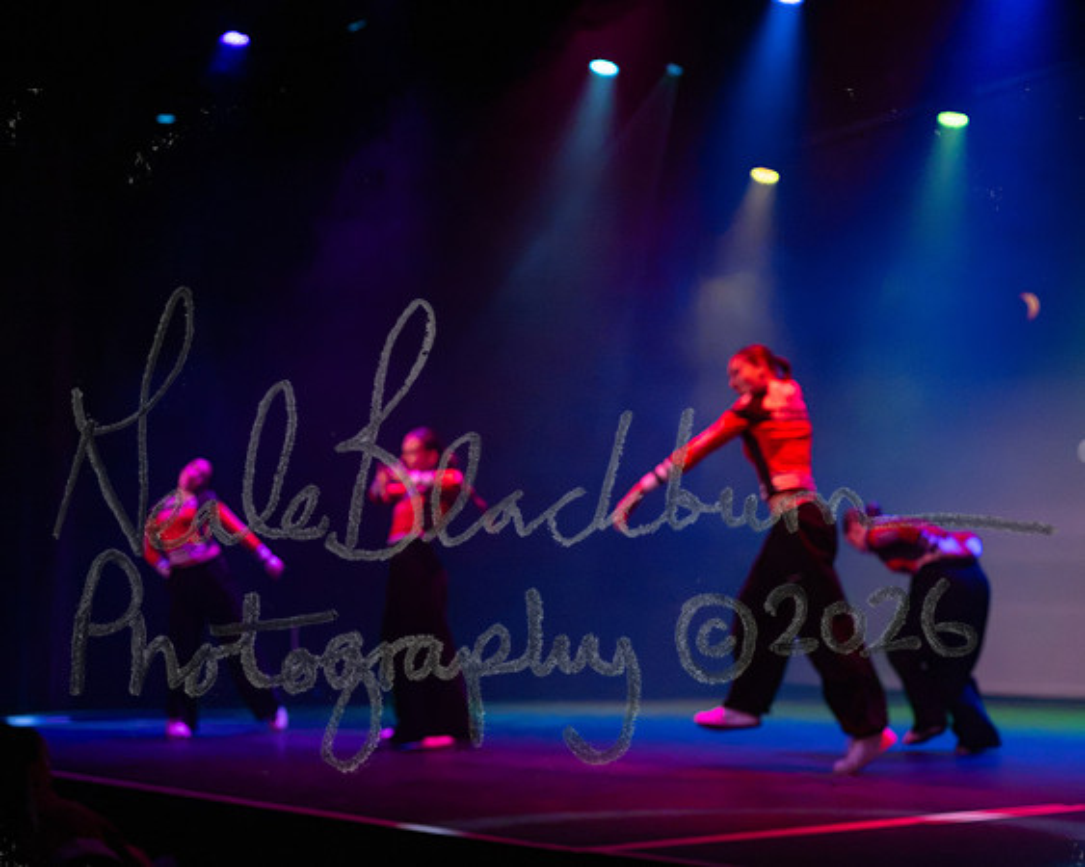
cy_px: 434
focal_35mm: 56
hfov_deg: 33.3
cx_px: 469
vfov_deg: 27.0
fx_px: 1808
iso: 6400
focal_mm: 50
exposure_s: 1/400
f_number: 5
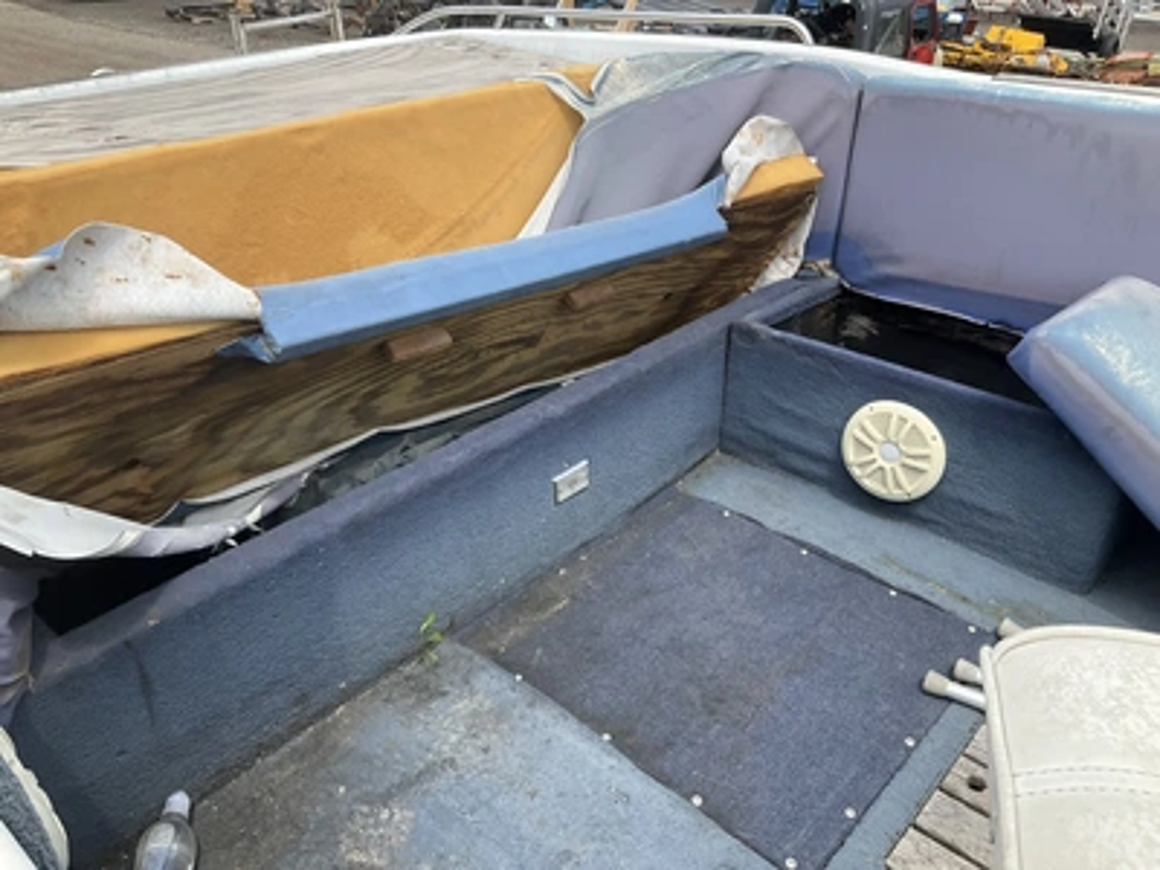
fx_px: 972
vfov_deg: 48.2
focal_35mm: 29
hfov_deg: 61.7
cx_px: 580
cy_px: 435
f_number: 1.8
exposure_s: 1/1144
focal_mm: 3
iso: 25
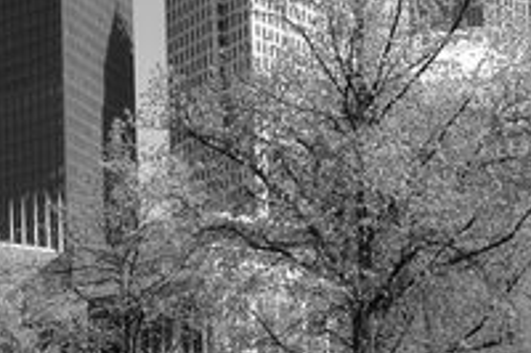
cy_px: 292
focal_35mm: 132
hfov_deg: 15.4
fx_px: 1945
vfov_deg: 10.3
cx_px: 96
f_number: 9
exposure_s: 1/320
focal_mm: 22
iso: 200
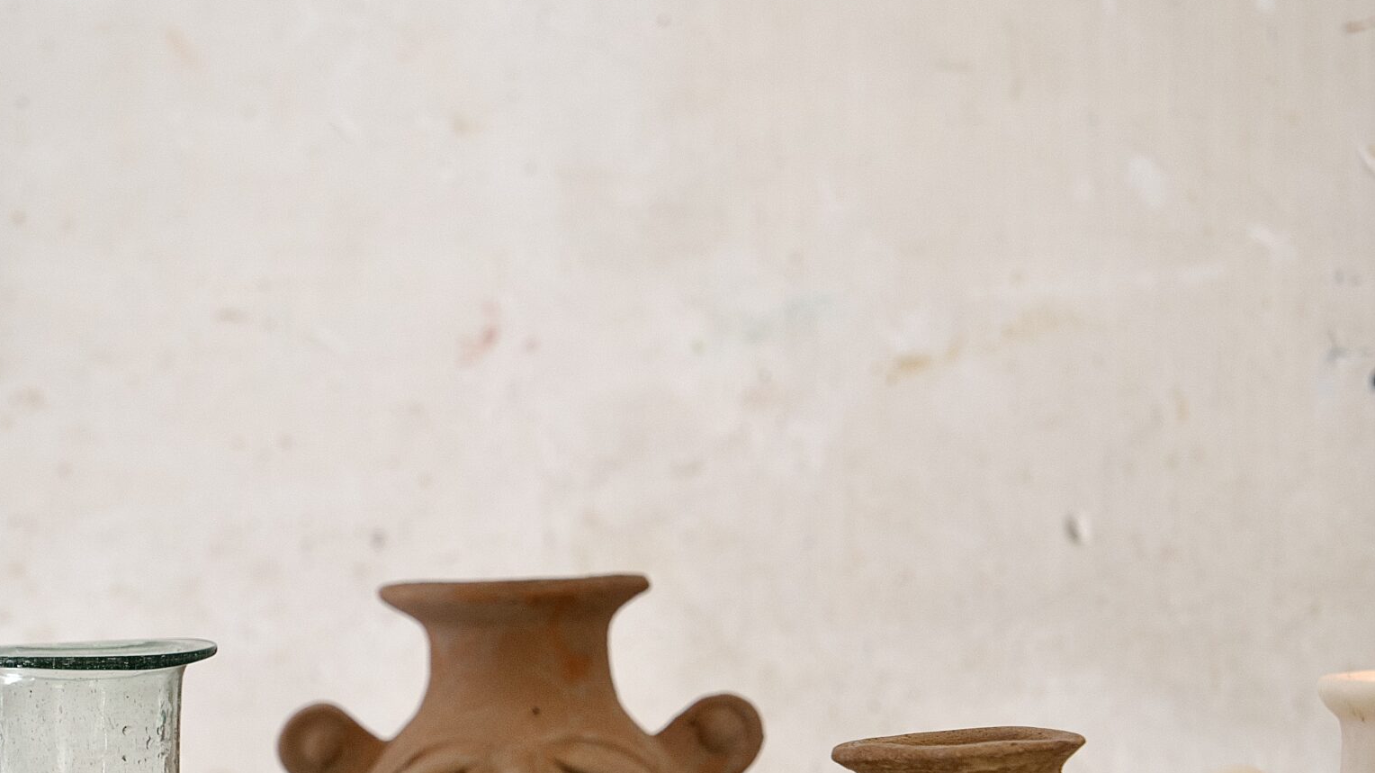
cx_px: 685
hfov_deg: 19.3
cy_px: 750
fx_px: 4046
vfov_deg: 10.8
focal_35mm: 111
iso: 200
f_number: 4.5
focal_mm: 38
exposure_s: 1/200
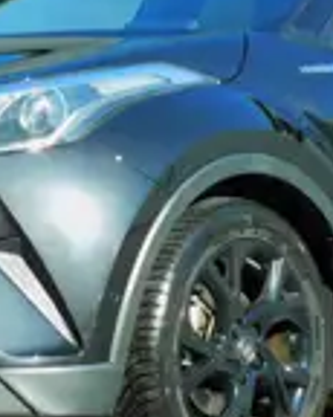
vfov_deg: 7.4
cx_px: 194
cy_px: -9
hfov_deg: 5.9
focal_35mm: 261
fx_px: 3219
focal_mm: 14.3
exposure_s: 1/250
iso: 125
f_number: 4.5
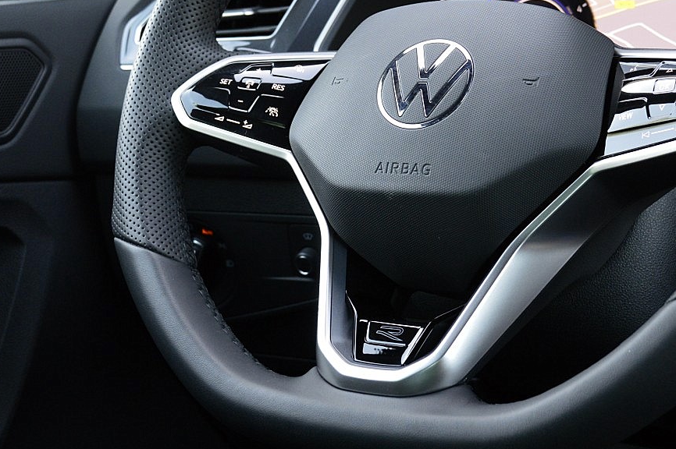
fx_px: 1425
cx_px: 424
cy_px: 115
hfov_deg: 26.6
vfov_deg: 17.8
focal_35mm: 76
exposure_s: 1/60
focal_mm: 27
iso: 800
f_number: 6.3
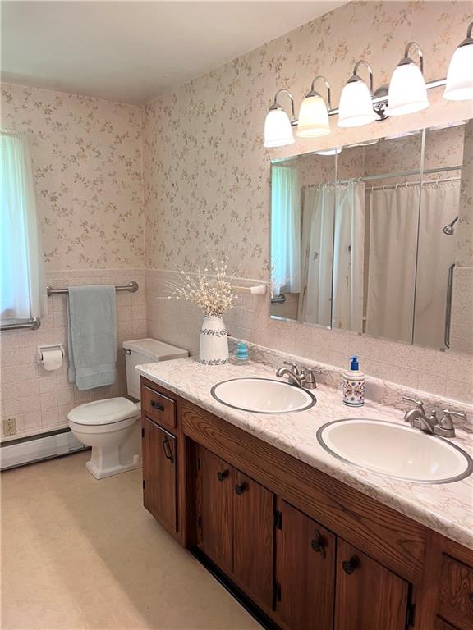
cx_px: 236
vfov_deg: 67.3
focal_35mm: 26
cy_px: 315
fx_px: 474
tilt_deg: -8.2
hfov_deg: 53.1
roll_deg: +0.2
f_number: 1.6
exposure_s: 1/60
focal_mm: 5.1
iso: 100
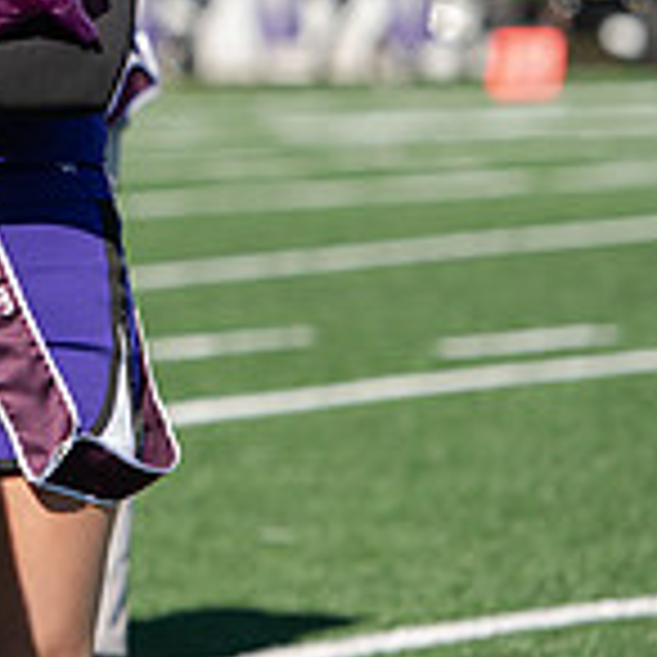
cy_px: -11
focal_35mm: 541
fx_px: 11617
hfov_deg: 3.2
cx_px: -202
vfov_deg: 3.2
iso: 200
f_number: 3.5
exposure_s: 1/1600
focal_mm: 160
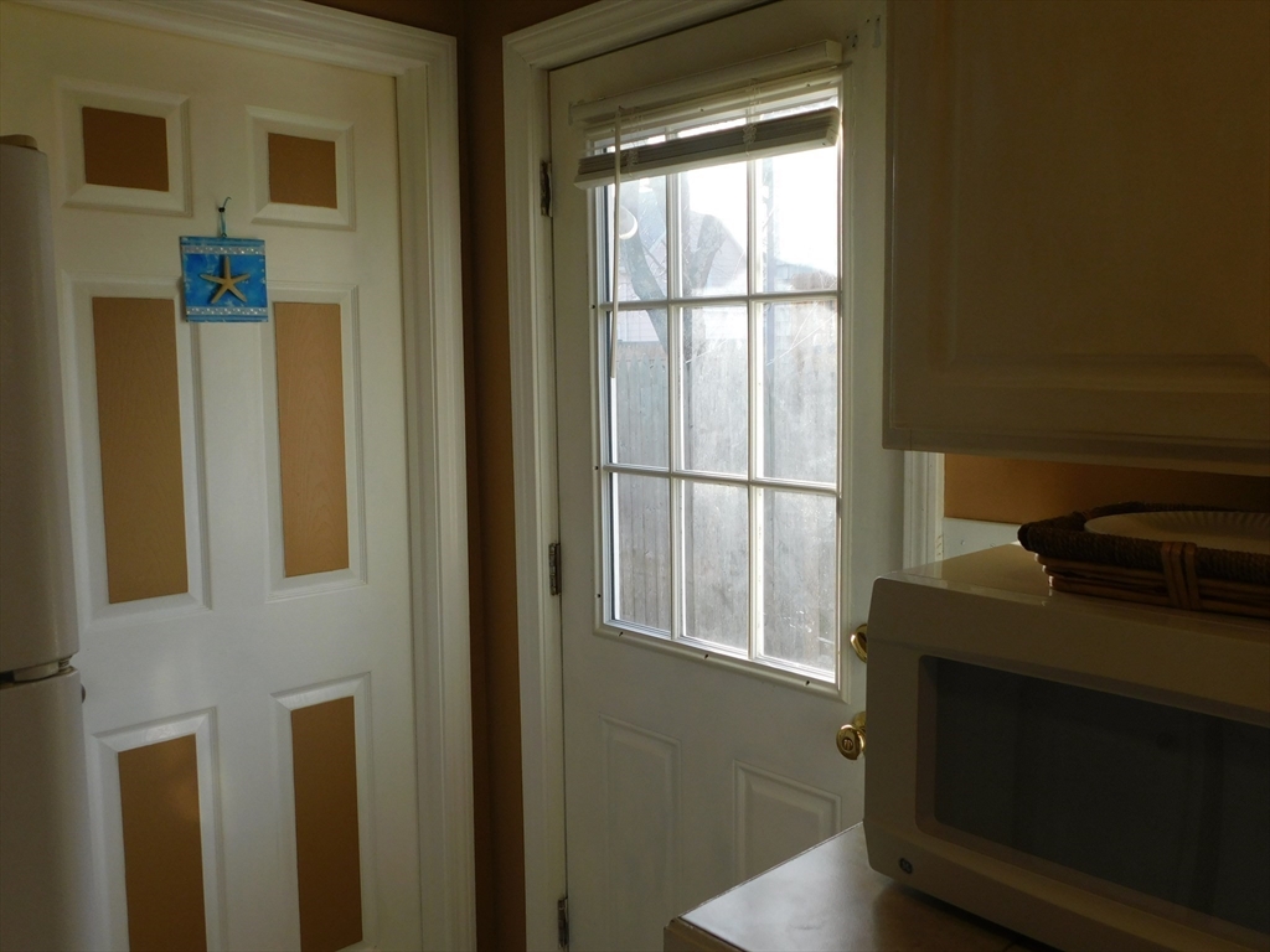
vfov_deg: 46.8
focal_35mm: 30
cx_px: 635
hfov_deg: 60.0
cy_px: 476
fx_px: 1101
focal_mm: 5.3
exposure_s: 1/160
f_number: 3.2
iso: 125
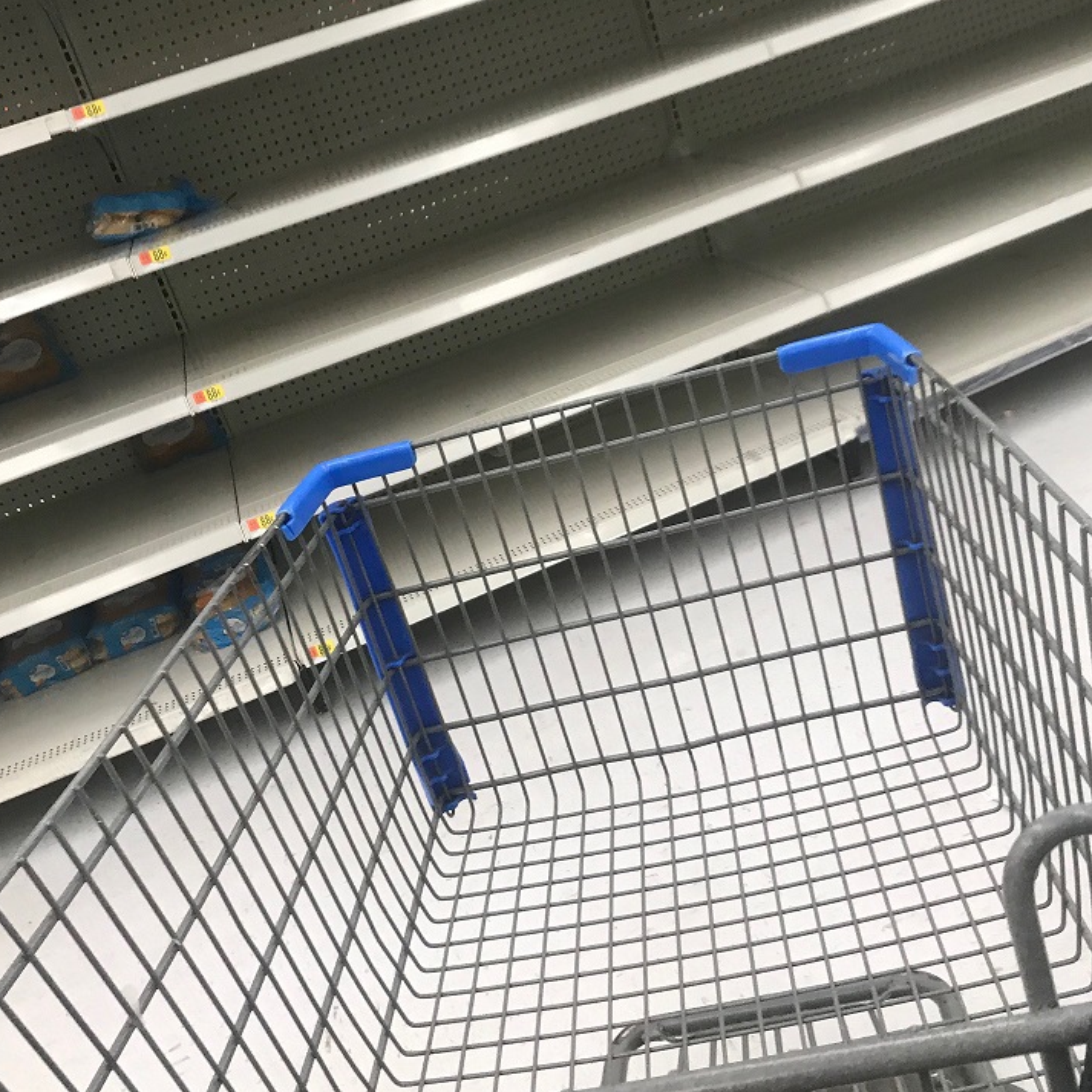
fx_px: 1249
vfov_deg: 46.7
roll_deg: +18.3
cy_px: 397
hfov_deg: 47.2
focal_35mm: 35
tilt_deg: -16.4
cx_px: 571
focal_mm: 3.99
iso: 20
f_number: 1.8
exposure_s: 1/32
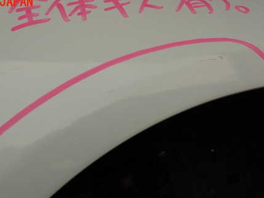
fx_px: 267
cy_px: 133
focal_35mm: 35
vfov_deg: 40.1
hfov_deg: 52.3
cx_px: 106
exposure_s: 1/250
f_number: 8
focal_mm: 4.5
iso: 100
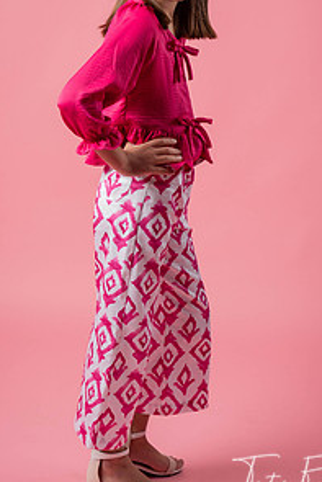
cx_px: 163
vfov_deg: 23.3
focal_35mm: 87
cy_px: 170
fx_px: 1166
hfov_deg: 15.7
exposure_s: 1/160
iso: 64
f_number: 4.5
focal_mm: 57
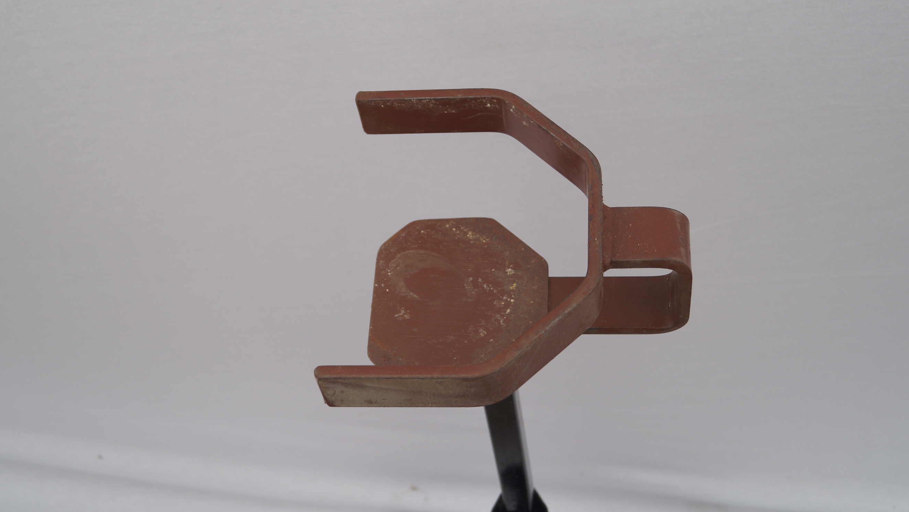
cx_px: 454
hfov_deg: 42.1
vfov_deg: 24.4
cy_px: 243
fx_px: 1181
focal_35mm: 49
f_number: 4.5
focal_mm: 30
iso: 125
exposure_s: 1/160
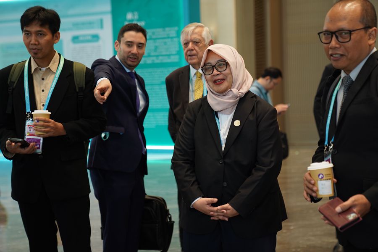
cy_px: 126
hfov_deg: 30.1
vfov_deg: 20.3
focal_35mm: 67
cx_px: 189
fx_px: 703
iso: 1000
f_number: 2.8
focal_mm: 67
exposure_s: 1/100
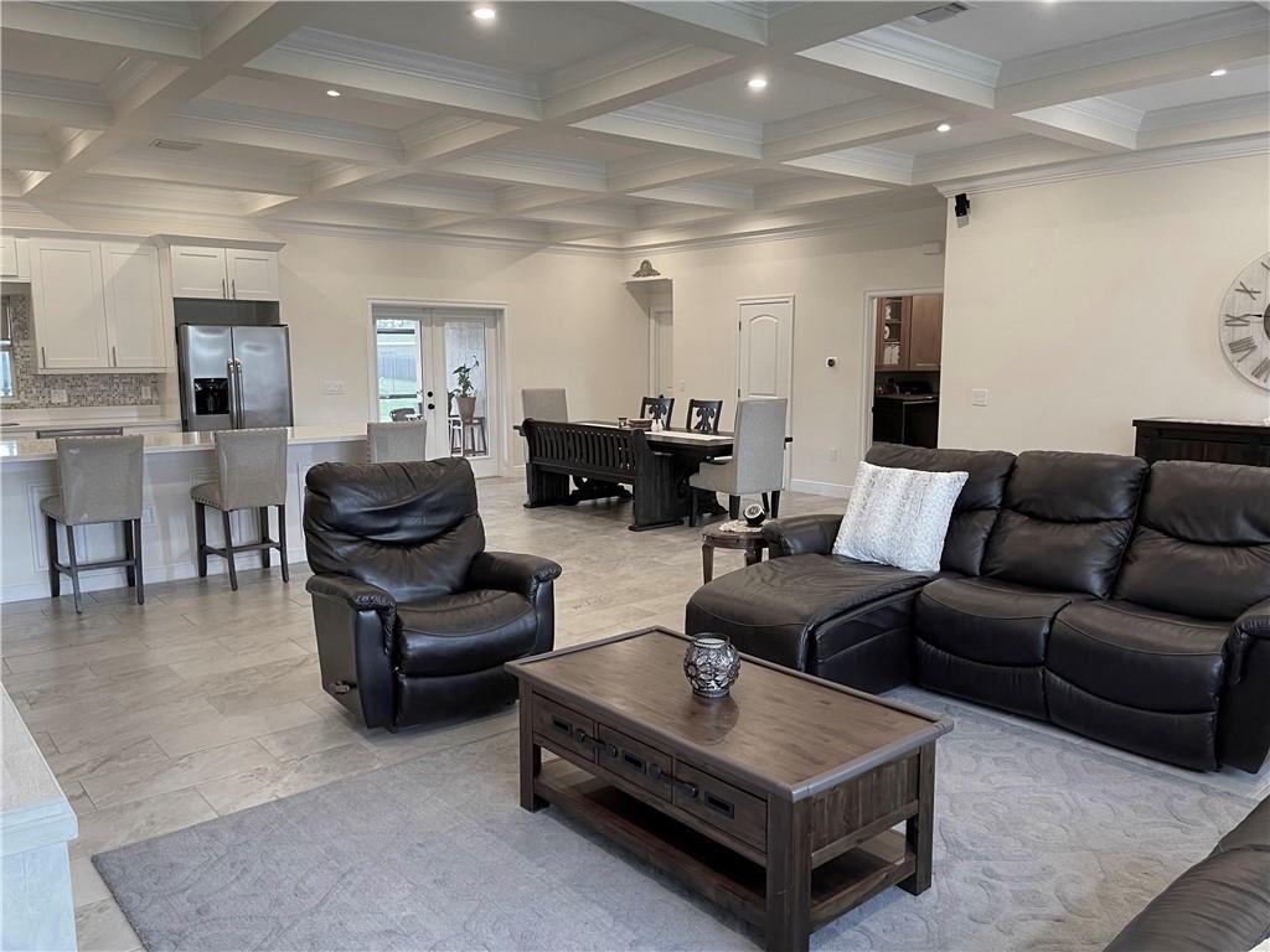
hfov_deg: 67.3
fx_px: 954
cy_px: 476
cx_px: 635
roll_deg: +0.9
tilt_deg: -7.9
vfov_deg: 53.1
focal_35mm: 26
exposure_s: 1/60
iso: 125
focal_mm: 5.1
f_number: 1.6
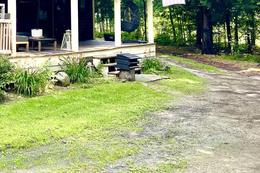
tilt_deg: +3.2
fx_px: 448
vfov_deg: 20.7
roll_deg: -1.0
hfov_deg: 28.4
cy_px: -25
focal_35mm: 62
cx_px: -48
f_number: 1.6
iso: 32
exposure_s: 1/842
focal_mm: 5.1
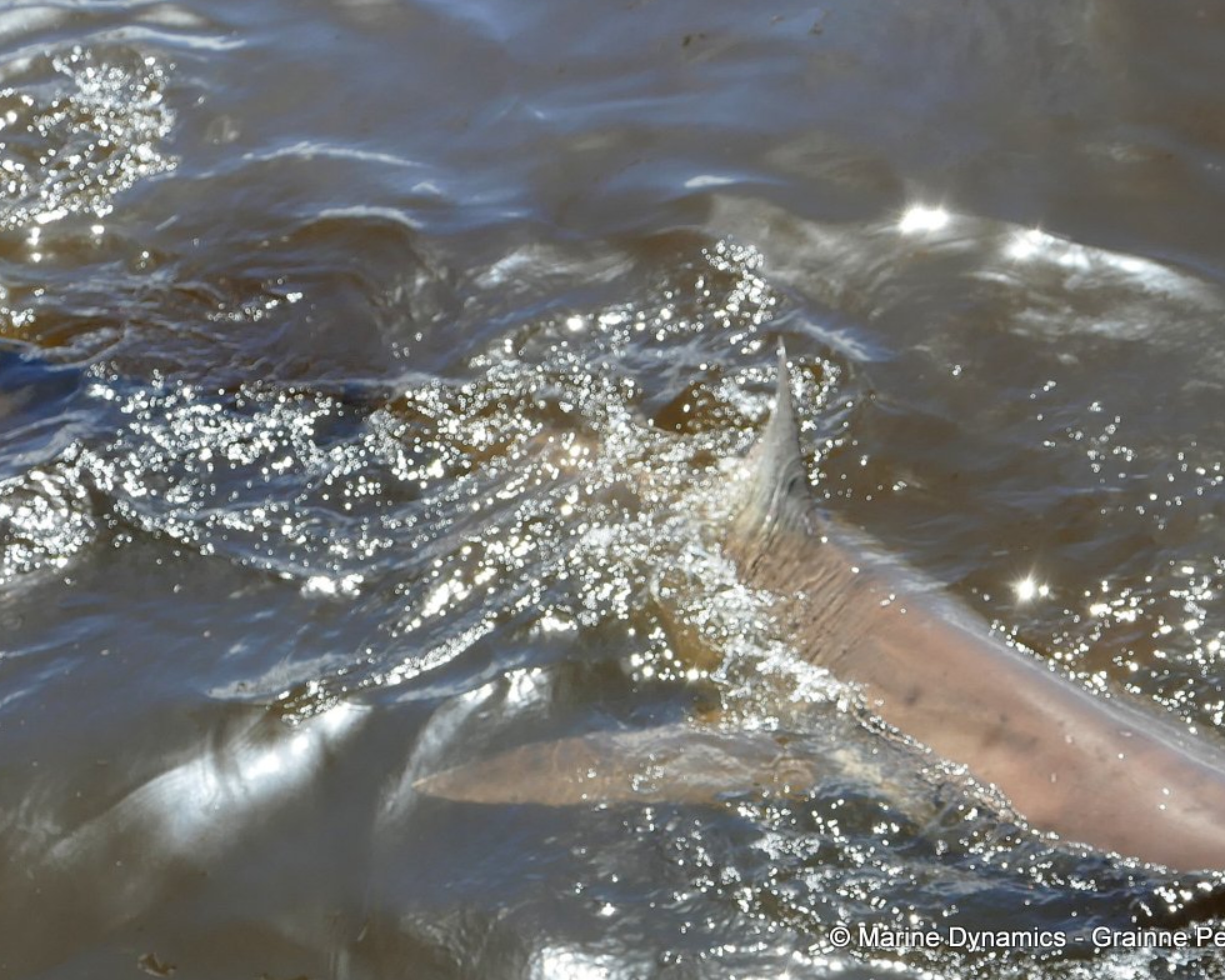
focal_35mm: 46
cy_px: 483
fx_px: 1668
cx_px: 598
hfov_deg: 40.3
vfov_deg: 32.7
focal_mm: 14.76
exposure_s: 1/1600
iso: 125
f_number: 3.2
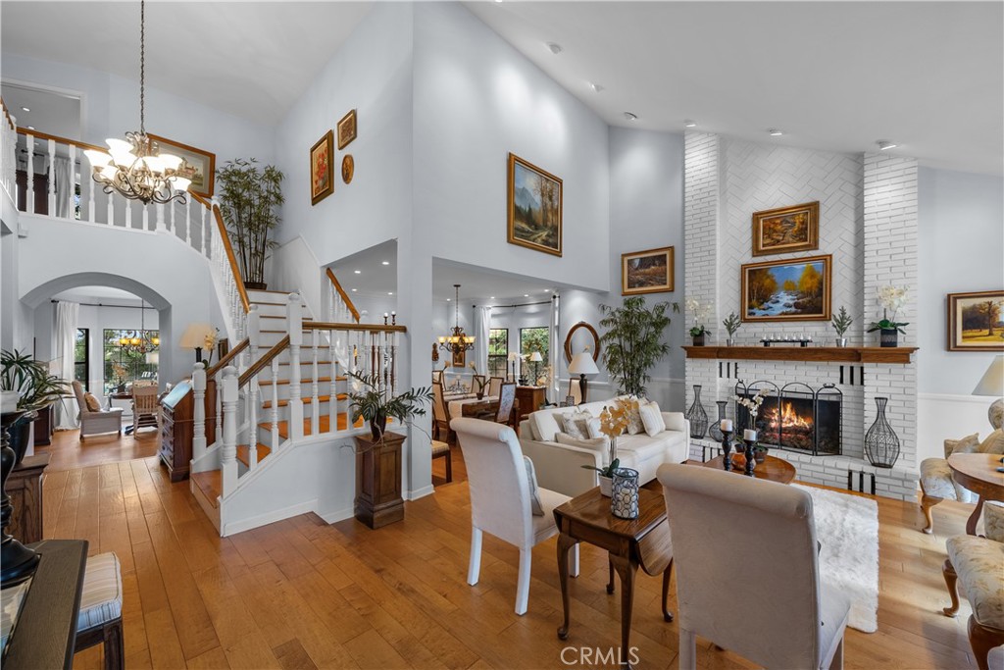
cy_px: 335
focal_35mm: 13
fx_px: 363
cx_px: 502
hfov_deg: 108.3
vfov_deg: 85.4
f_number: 8
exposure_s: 1
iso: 100
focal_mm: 13
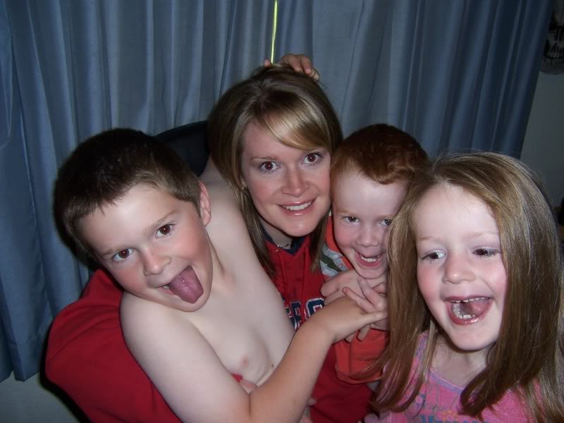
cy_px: 212
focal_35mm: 33
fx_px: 538
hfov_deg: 55.4
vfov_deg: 42.9
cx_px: 282
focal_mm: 5.5
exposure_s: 1/60
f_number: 2.8
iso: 80
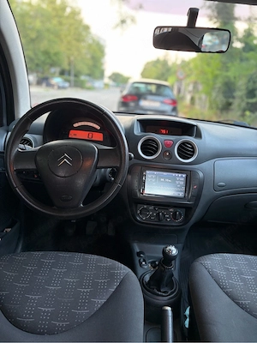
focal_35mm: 26
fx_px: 257
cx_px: 128
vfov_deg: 67.3
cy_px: 172
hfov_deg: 53.1
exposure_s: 1/60
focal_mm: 5.96
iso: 160
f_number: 1.6
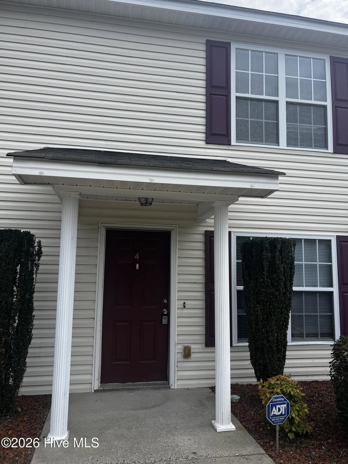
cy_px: 232
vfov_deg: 67.3
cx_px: 174
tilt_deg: +8.3
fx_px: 349
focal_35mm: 26
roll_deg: +0.1
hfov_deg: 53.1
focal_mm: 5.7
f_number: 1.5
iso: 50
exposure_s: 1/3077
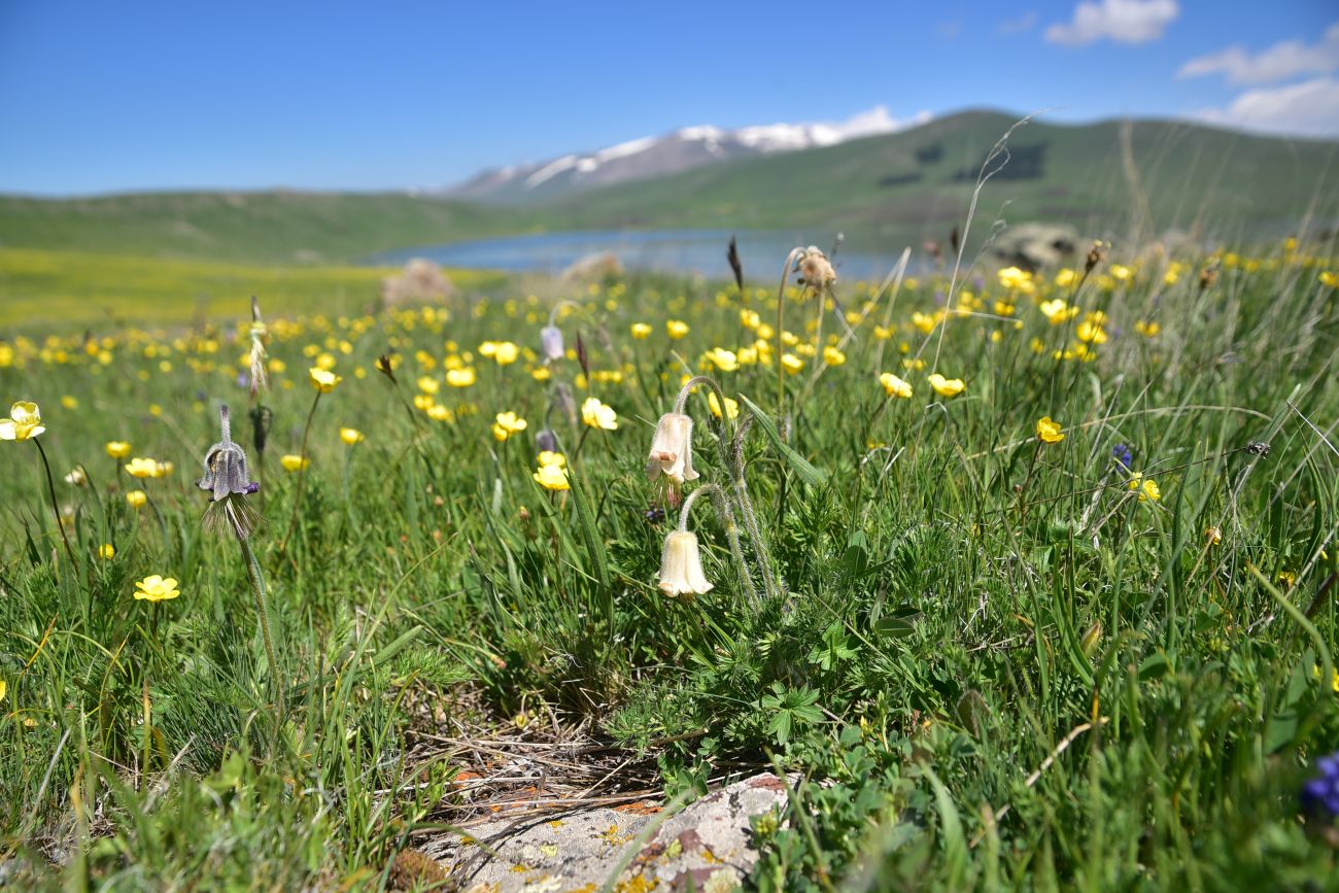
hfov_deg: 39.6
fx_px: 1860
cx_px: 670
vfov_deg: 27.0
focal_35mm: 50
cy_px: 446
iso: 100
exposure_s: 1/400
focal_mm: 50
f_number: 6.3
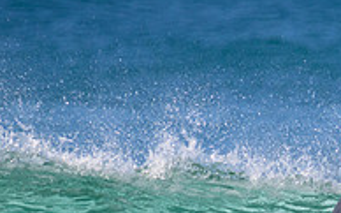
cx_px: 439
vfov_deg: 0.5
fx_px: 23192
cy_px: 272
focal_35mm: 2497
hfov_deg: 0.8
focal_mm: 720
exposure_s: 1/1600
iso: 1000
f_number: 11
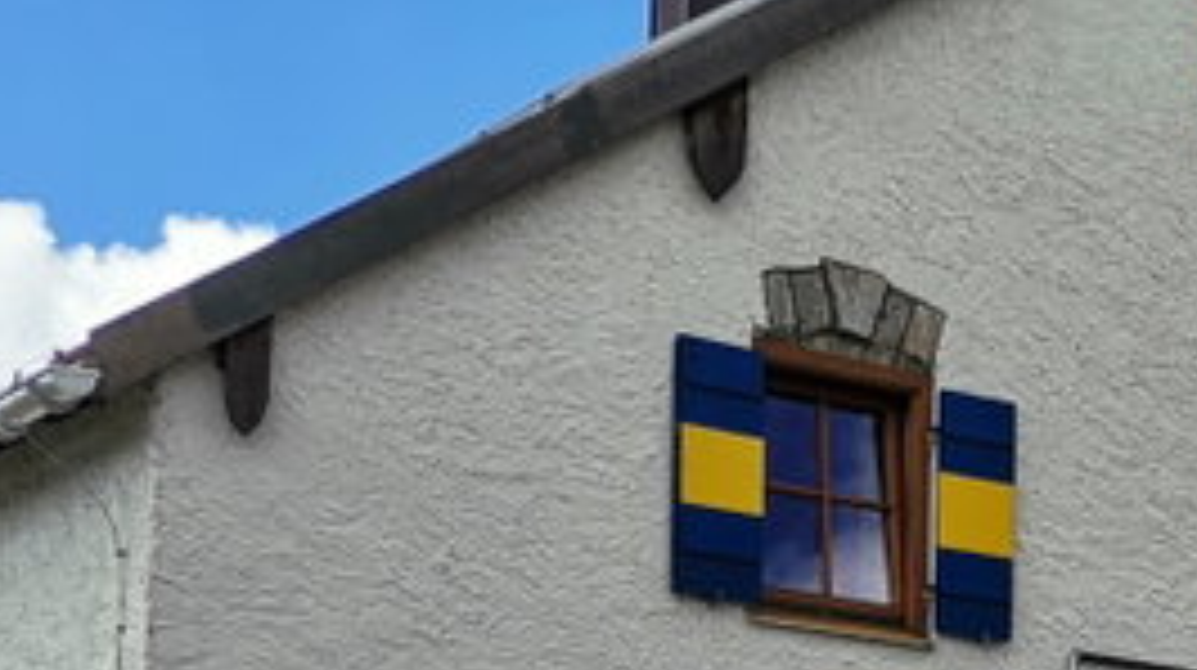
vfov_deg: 12.1
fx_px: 3044
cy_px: 969
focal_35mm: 96
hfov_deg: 21.8
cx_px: 1040
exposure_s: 1/2165
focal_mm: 4.75
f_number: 1.8
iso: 50
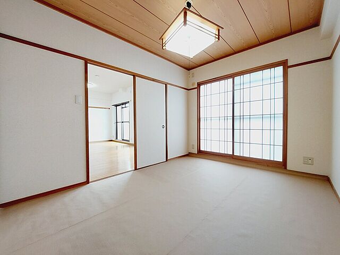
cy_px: 128
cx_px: 170
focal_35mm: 13
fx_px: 128
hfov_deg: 106.2
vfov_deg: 89.9
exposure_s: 1/50
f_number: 2.2
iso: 80
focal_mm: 1.74
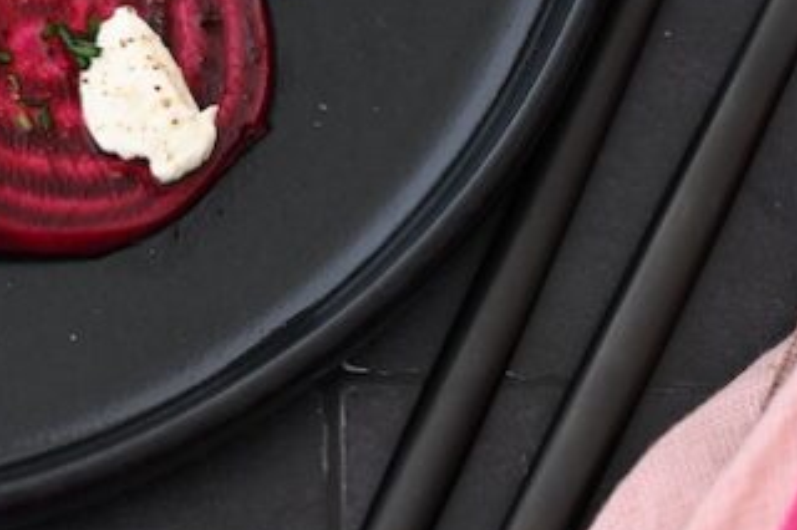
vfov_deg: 8.4
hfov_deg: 12.7
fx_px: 3540
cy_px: -219
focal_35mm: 160
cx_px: 87
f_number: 5
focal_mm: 50
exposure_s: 1/8
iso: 100
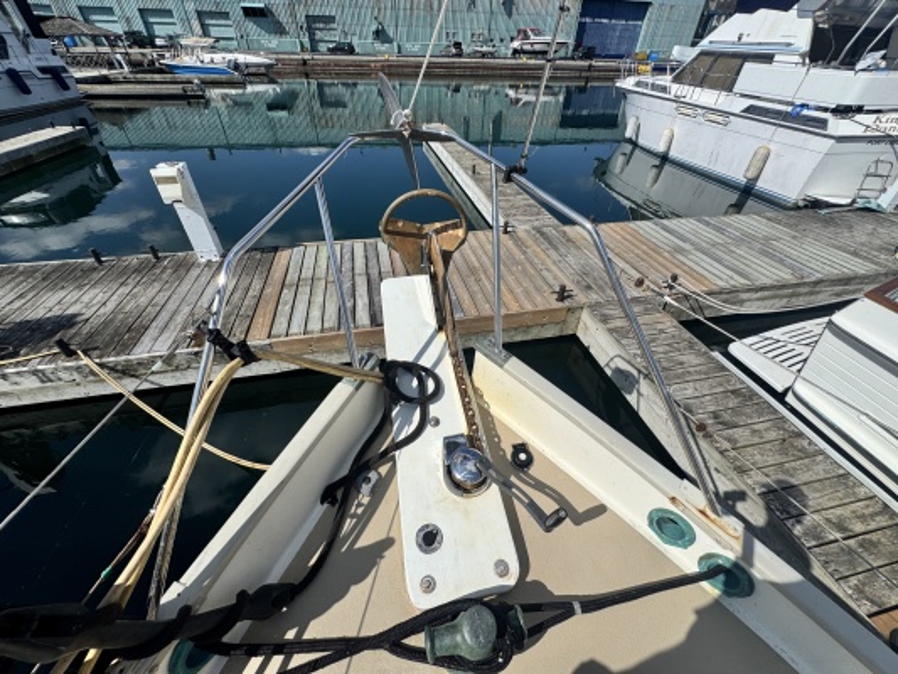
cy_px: 337
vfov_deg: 85.7
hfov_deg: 102.1
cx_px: 449
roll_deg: -2.4
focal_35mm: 14
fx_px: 363
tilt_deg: -38.4
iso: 40
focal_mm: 2.22
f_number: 2.2
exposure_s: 1/3906
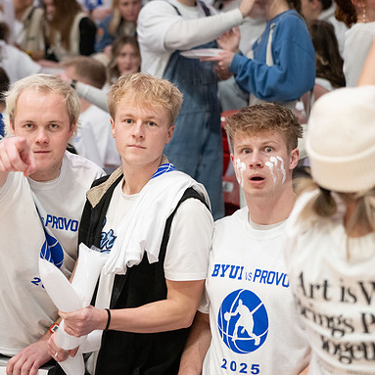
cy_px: 160
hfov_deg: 15.9
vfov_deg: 16.0
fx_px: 1336
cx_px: 112
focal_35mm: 109
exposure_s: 1/160
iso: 2500
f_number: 2.8
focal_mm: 74
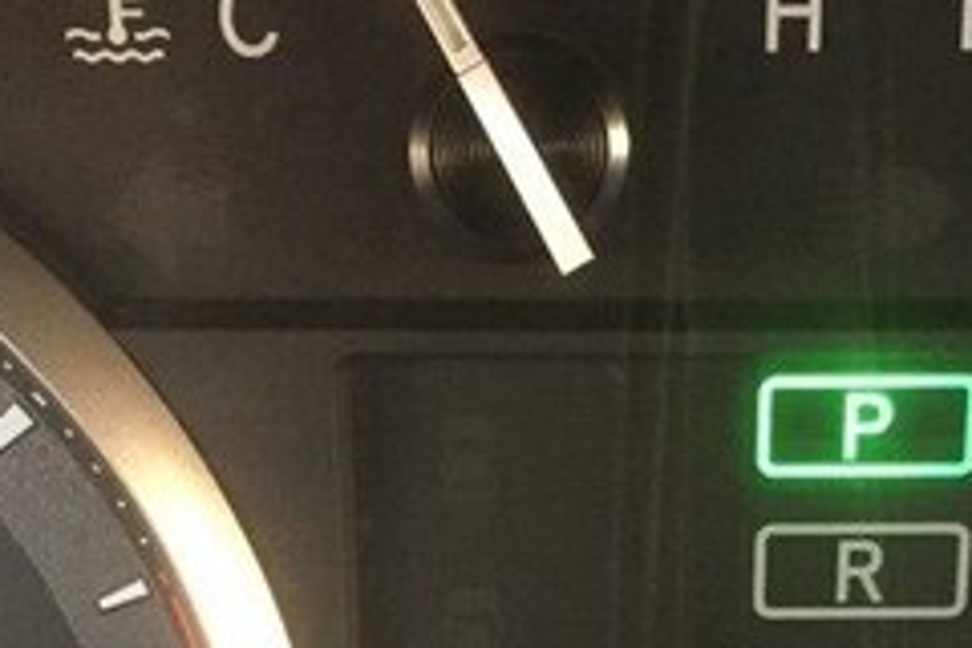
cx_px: 535
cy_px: 938
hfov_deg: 24.5
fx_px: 2241
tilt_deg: -42.9
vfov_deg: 15.3
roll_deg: +0.5
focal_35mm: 83
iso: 250
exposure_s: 1/20
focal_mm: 4.15
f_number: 2.2
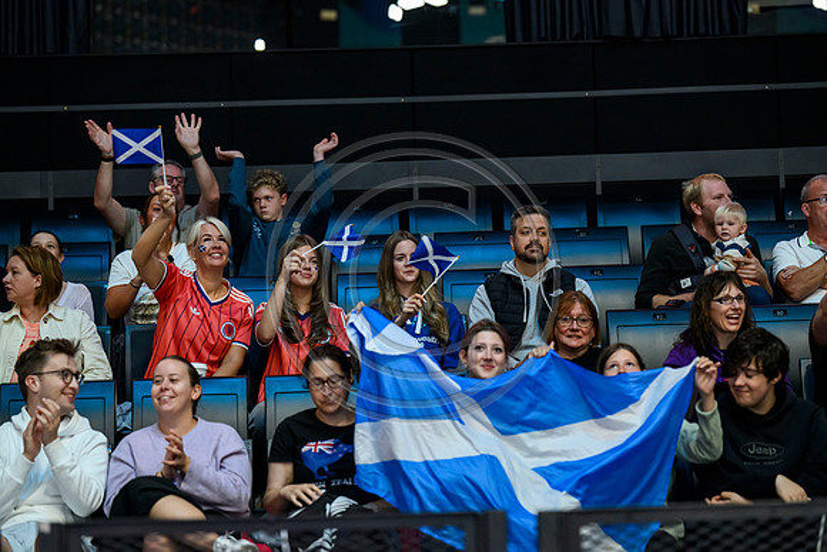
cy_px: 276
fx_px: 2527
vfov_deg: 12.5
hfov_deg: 18.6
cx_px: 414
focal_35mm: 110
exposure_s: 1/640
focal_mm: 110
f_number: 3.2
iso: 4000
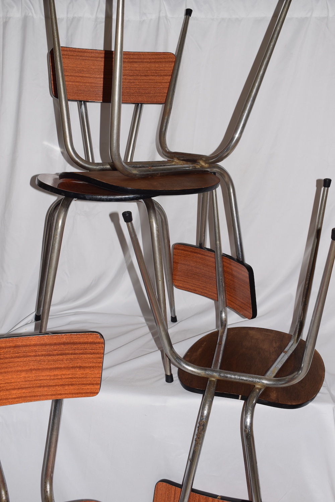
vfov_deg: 45.0
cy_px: 251
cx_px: 168
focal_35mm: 44
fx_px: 607
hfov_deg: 30.8
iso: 110
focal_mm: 29
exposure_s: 1/60
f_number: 8
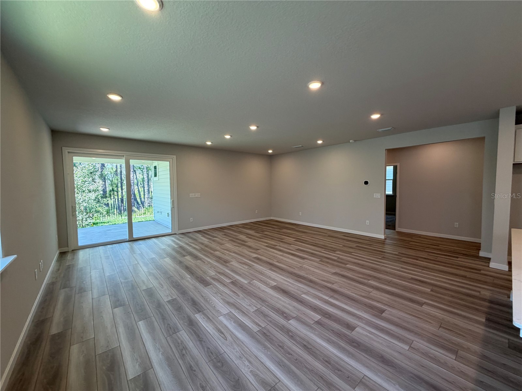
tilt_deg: -1.9
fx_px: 211
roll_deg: +2.0
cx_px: 261
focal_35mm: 14
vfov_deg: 85.7
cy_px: 196
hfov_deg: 102.1
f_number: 2.2
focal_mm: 2.22
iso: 125
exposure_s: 1/120
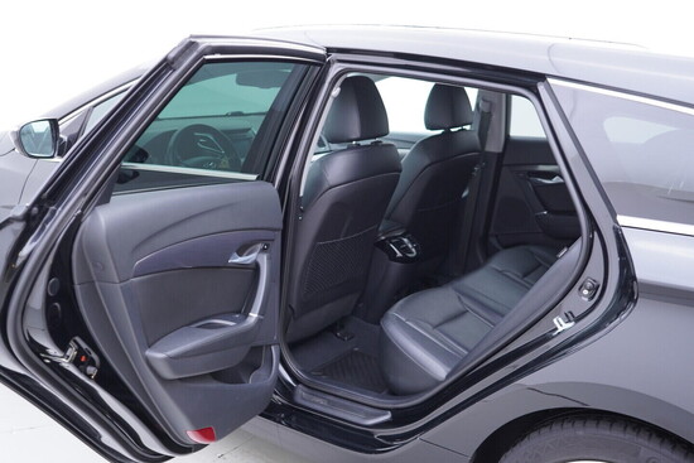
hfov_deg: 53.1
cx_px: 347
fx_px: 694
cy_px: 232
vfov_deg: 36.9
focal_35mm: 36
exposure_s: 1/40
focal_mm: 24
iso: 320
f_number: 2.8
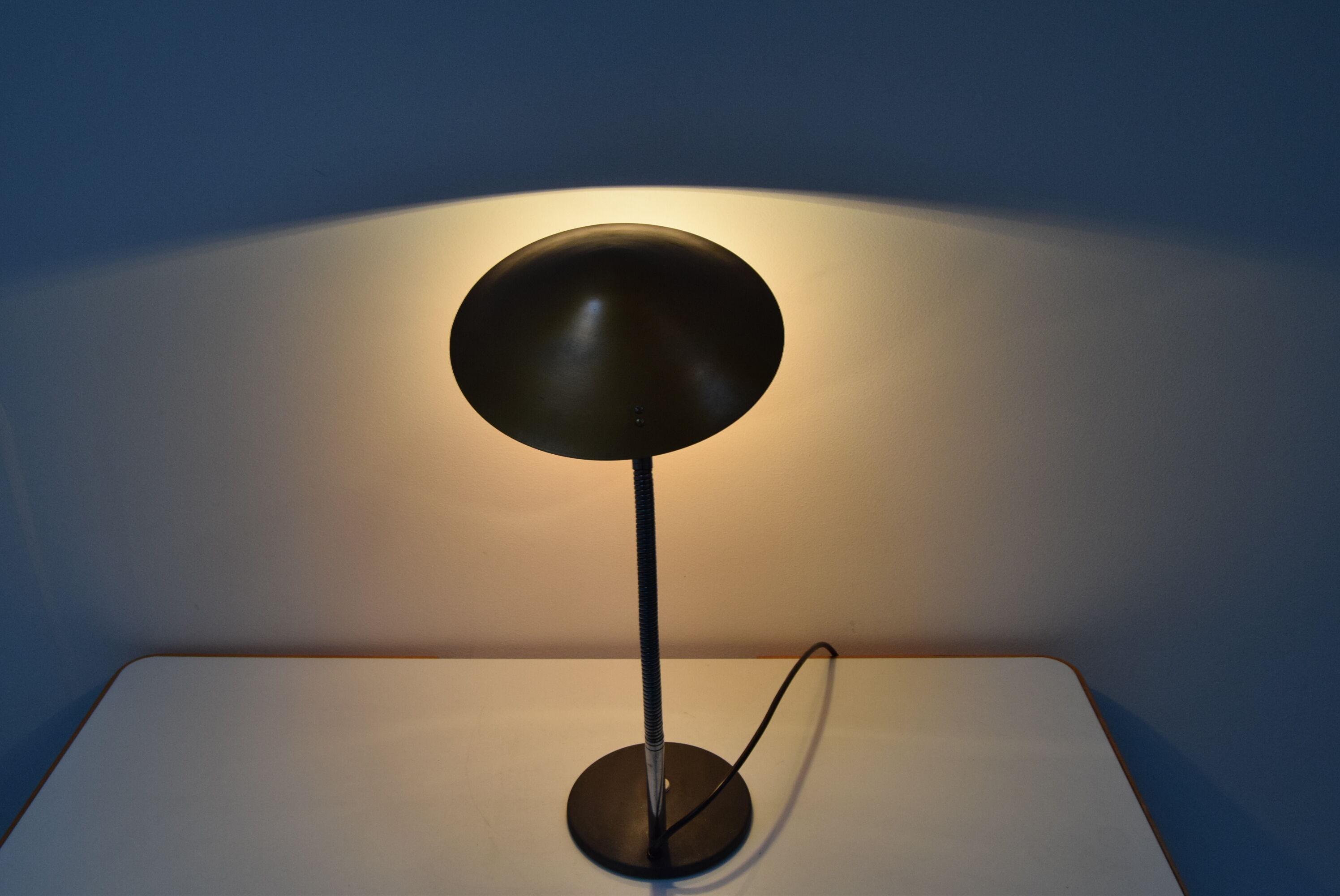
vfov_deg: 43.7
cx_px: 670
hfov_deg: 61.9
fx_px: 1117
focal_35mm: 30
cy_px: 448
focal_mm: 20
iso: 1600
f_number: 6.3
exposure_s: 1/160
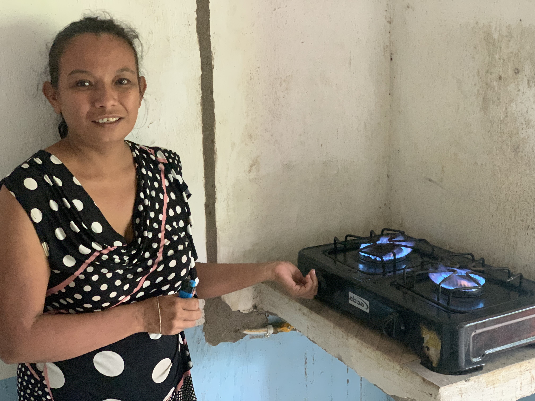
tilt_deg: -12.7
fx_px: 804
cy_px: 200
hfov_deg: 36.8
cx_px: 268
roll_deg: +1.0
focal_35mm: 52
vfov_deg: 28.0
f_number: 2.4
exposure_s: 1/30
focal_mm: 6
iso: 1000
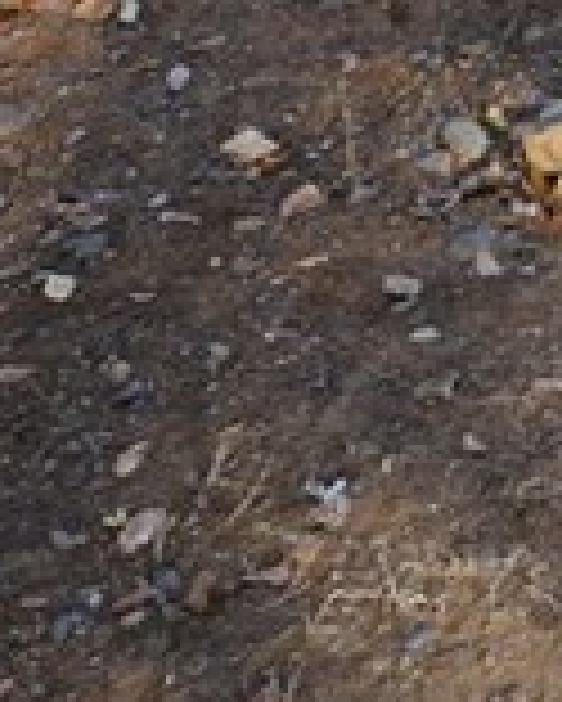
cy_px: -794
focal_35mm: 148
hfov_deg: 9.6
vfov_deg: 11.5
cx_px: 1209
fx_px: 3074
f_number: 4.5
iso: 100
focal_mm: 16
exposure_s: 1/80
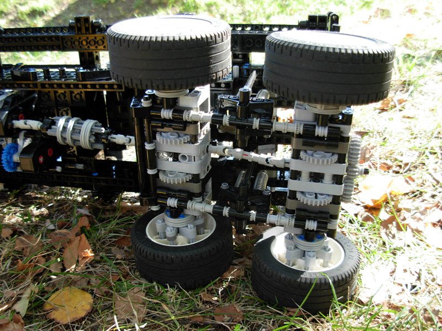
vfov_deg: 37.7
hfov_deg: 49.0
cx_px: 221
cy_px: 166
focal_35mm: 38
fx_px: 485
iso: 79
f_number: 2.9
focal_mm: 6.3
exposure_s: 1/65.8
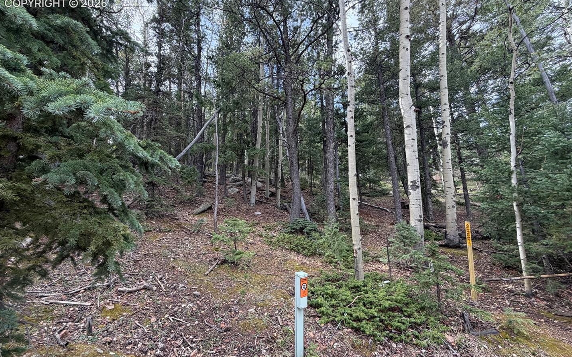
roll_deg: +2.1
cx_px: 287
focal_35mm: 15
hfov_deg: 101.5
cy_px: 174
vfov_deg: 74.8
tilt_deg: +12.3
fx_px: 234
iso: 64
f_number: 2.2
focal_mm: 2.22
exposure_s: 1/239
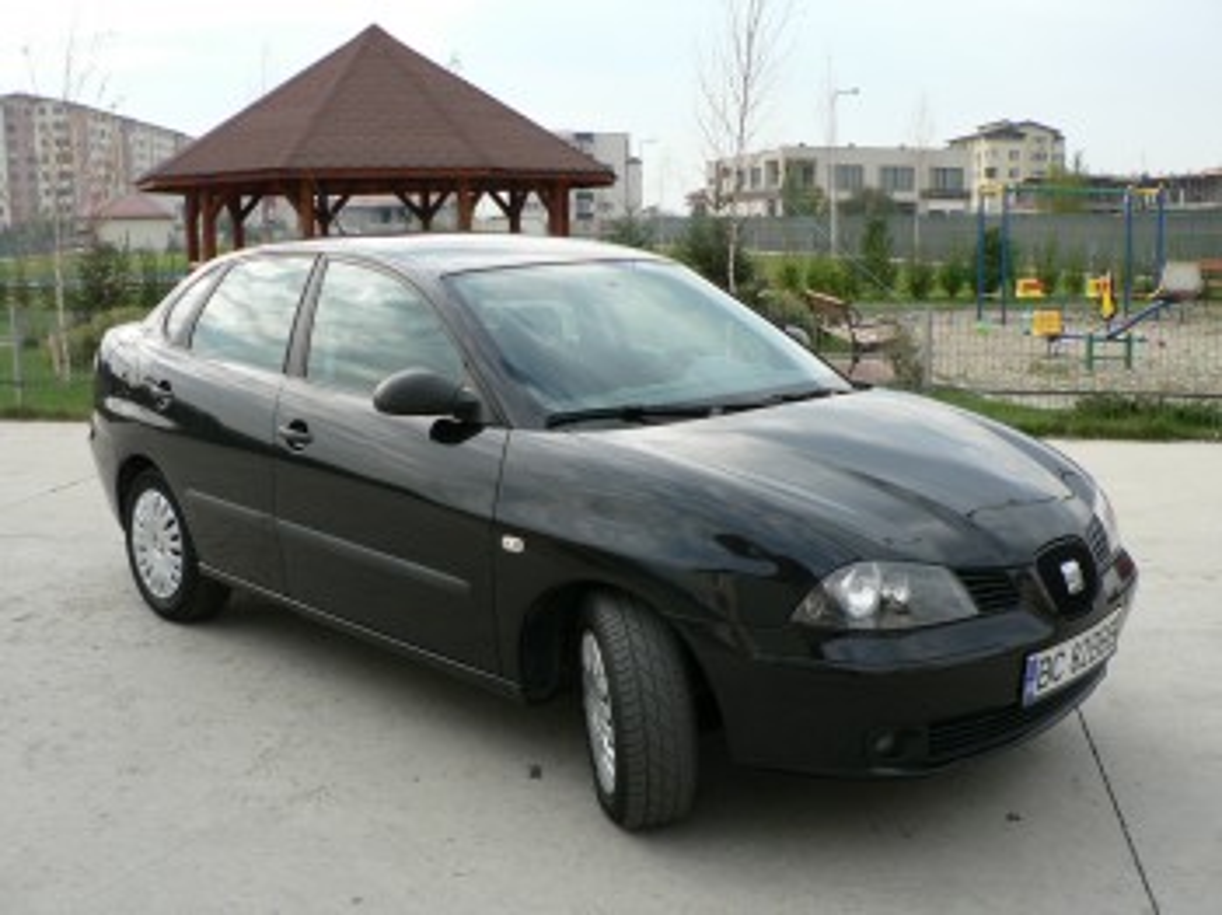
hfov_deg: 51.4
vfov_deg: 39.6
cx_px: 611
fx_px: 1270
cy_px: 458
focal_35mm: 36
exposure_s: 1/500
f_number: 2.8
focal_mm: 6
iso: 100
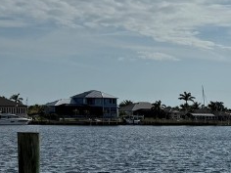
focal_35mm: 104
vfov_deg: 14.0
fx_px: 694
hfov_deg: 16.8
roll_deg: -0.4
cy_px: 176
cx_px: 365
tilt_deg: -3.3
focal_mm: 6.76
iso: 64
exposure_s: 1/17544
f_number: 1.78
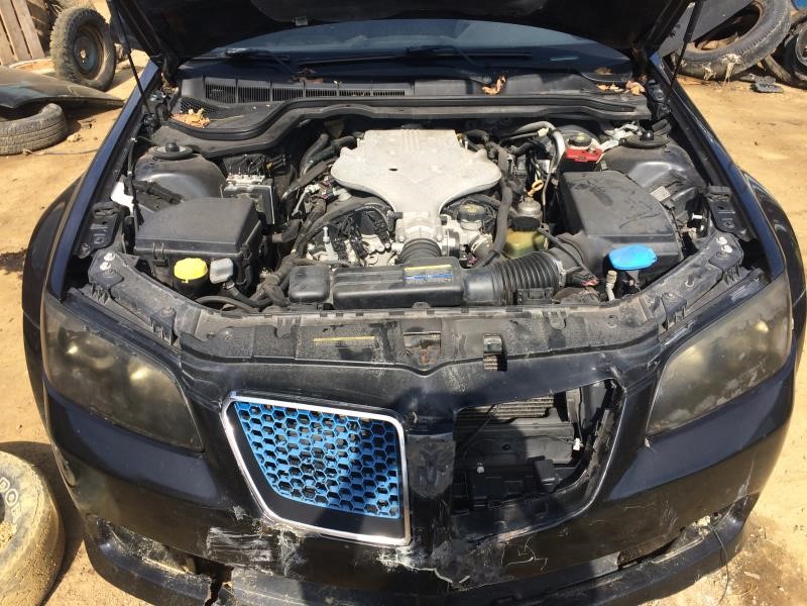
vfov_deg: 48.2
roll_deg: +1.0
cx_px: 404
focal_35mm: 29
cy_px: 303
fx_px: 676
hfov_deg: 61.7
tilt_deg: -29.4
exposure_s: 1/1001
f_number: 2.2
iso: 32
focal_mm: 4.15
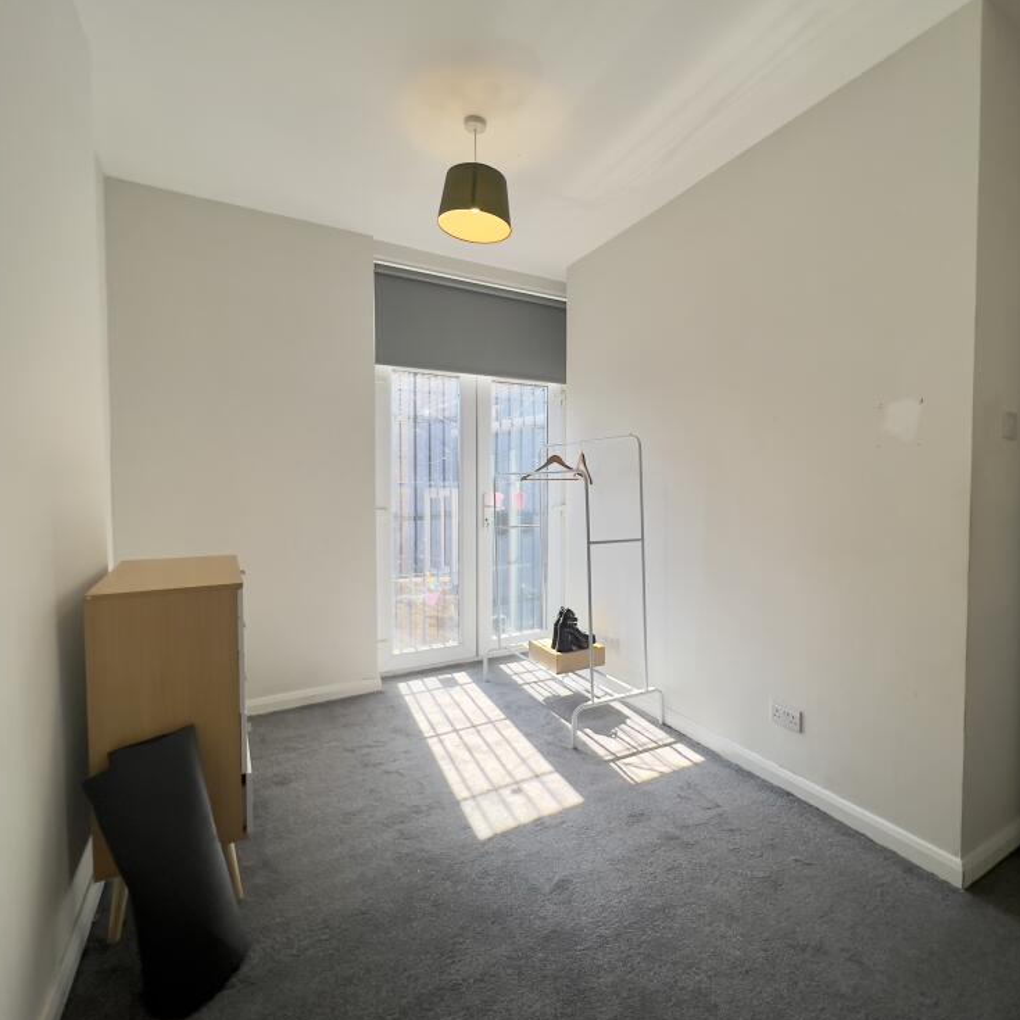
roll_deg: +0.2
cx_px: 584
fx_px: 533
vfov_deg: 87.4
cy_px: 505
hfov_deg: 86.9
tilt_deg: -3.6
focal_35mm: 16
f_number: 1.8
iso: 32
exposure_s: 1/176
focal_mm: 1.57
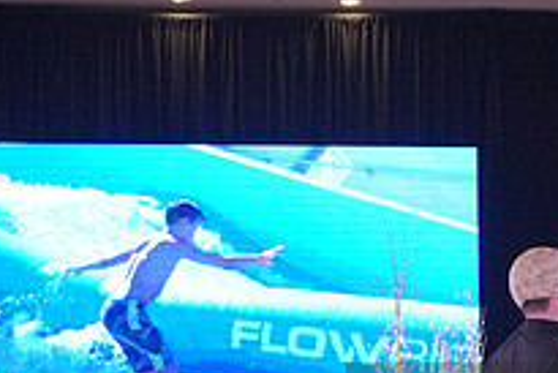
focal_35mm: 147
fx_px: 2280
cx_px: 642
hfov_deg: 13.6
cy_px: 434
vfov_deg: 9.2
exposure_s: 1/400
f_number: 4
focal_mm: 35
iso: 2000
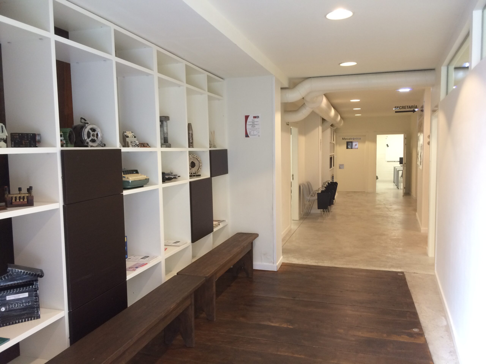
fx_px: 407
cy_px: 182
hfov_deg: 61.7
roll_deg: +0.4
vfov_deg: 48.2
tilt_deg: -5.1
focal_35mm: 29
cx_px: 243
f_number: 2.2
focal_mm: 4.15
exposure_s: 1/33
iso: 64
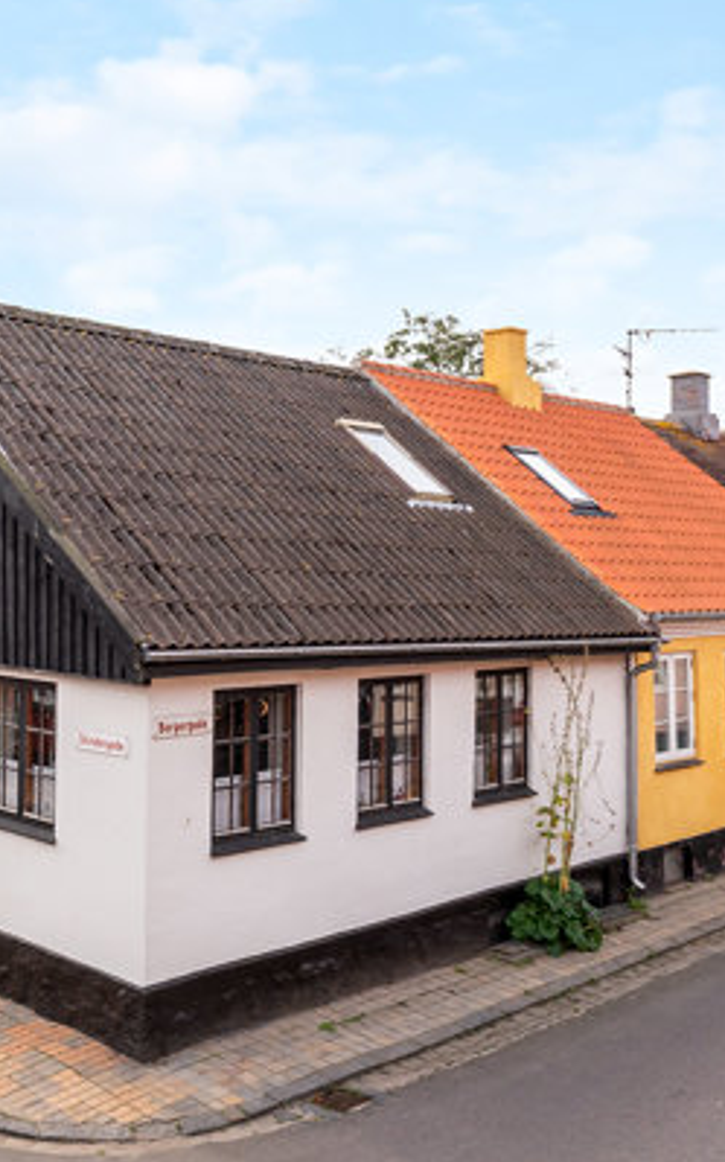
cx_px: 76
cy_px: 590
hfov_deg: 34.2
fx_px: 1113
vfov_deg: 55.1
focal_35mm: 35
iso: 200
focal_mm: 13.1
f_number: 8
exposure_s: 1/200
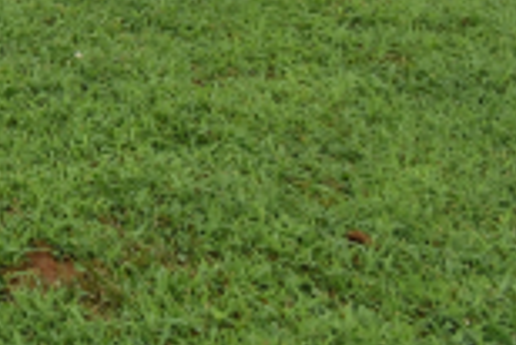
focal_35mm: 73
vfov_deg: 13.7
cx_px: -630
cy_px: -476
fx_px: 1047
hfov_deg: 16.5
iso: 100
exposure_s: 1/200
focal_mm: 10
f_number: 9
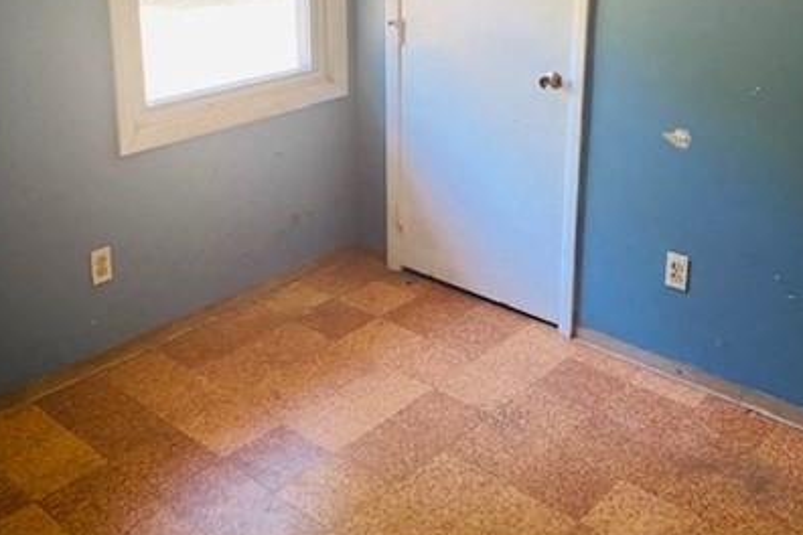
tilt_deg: -15.3
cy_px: 105
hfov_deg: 47.4
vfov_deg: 31.8
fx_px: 914
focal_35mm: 41
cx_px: 391
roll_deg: +1.5
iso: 160
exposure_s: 1/60
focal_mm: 4.25
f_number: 1.8
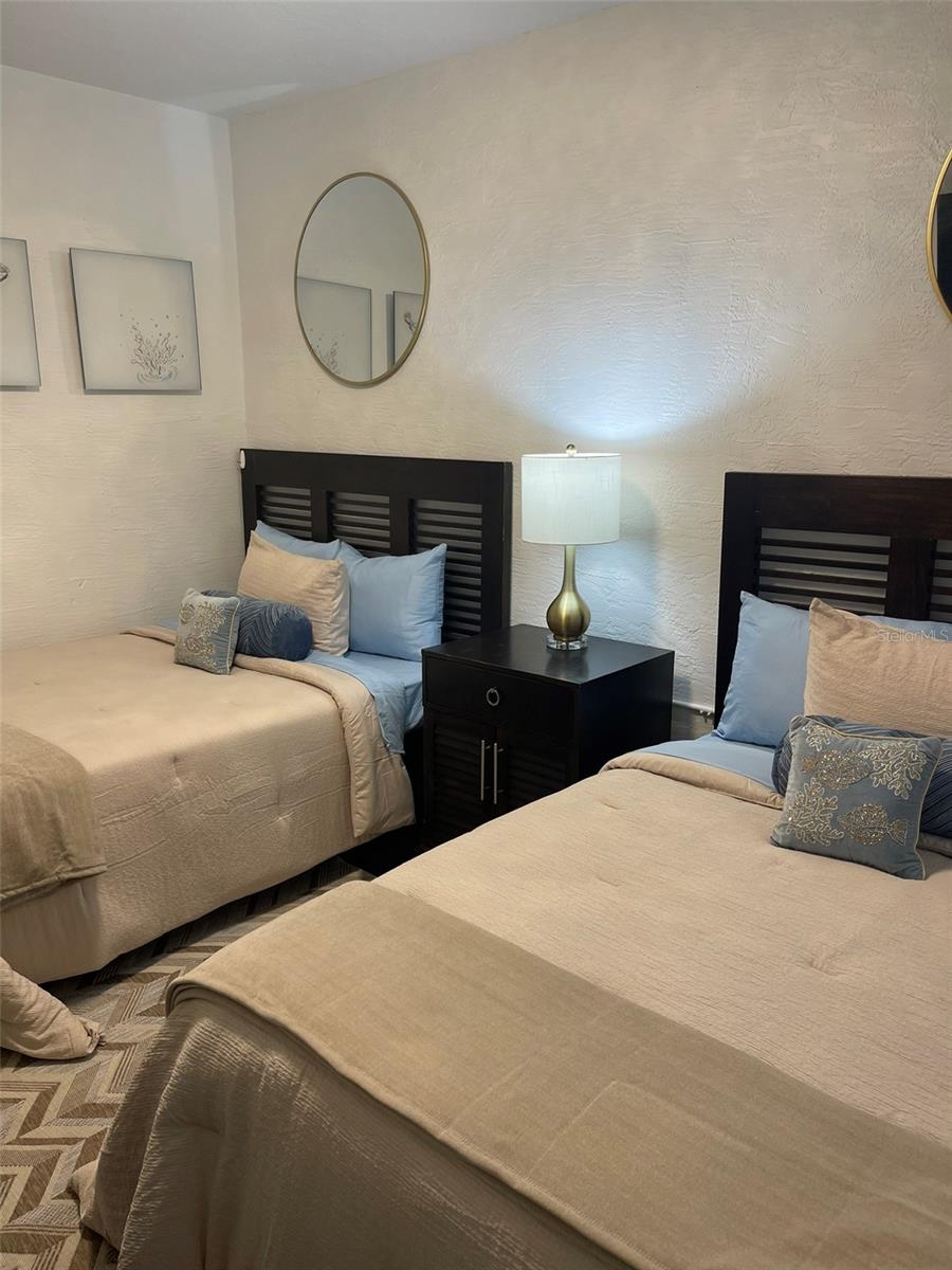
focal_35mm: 25
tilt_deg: -12.3
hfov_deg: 54.9
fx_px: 917
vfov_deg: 69.4
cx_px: 476
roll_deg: +0.1
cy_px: 635
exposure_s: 1/60
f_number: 1.6
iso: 64
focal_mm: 5.1
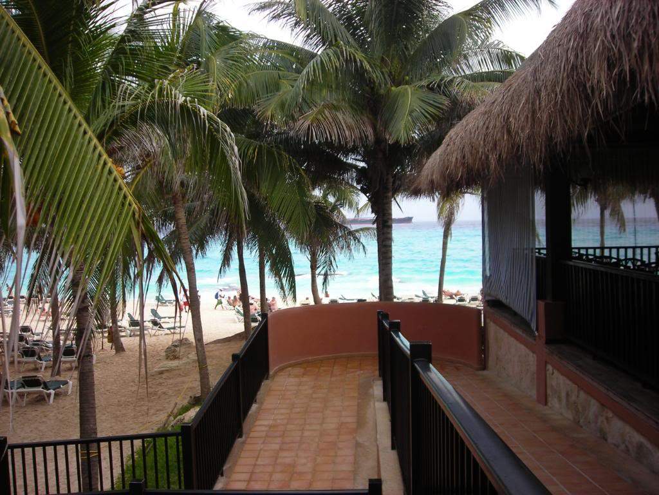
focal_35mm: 38
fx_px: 723
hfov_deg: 49.0
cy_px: 248
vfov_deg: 37.7
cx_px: 330
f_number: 3.2
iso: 50
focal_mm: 6.3
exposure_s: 1/163
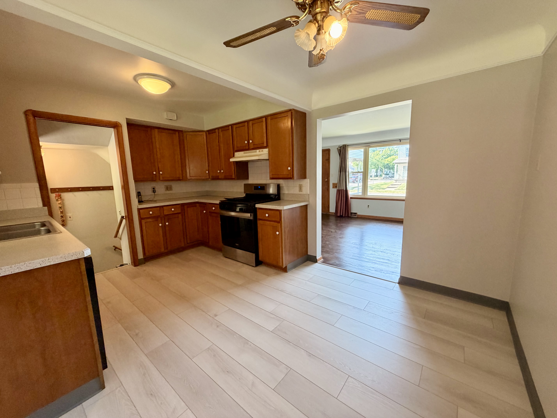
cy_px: 209
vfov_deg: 85.7
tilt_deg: -7.9
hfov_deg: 102.1
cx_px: 278
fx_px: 225
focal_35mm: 14
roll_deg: +1.8
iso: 200
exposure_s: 1/60
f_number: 2.2
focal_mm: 2.22
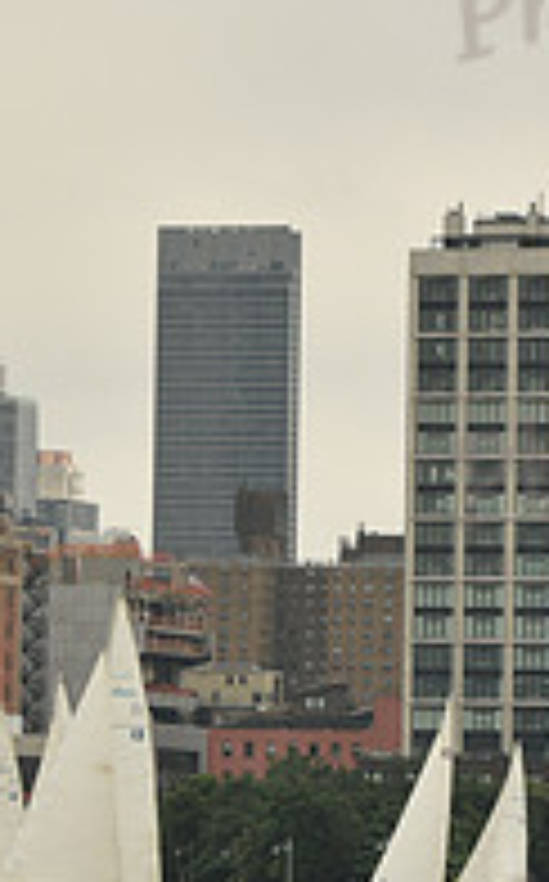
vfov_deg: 6.3
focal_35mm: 332
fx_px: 7971
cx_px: 220
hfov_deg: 3.9
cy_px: 241
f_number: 8
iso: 320
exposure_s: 1/1250
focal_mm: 110
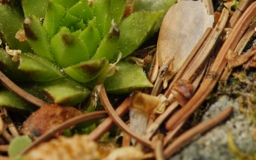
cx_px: -55
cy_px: -50
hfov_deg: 6.5
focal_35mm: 321
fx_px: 2243
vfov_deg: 4.1
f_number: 8
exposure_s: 1/250
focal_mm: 85
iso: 200
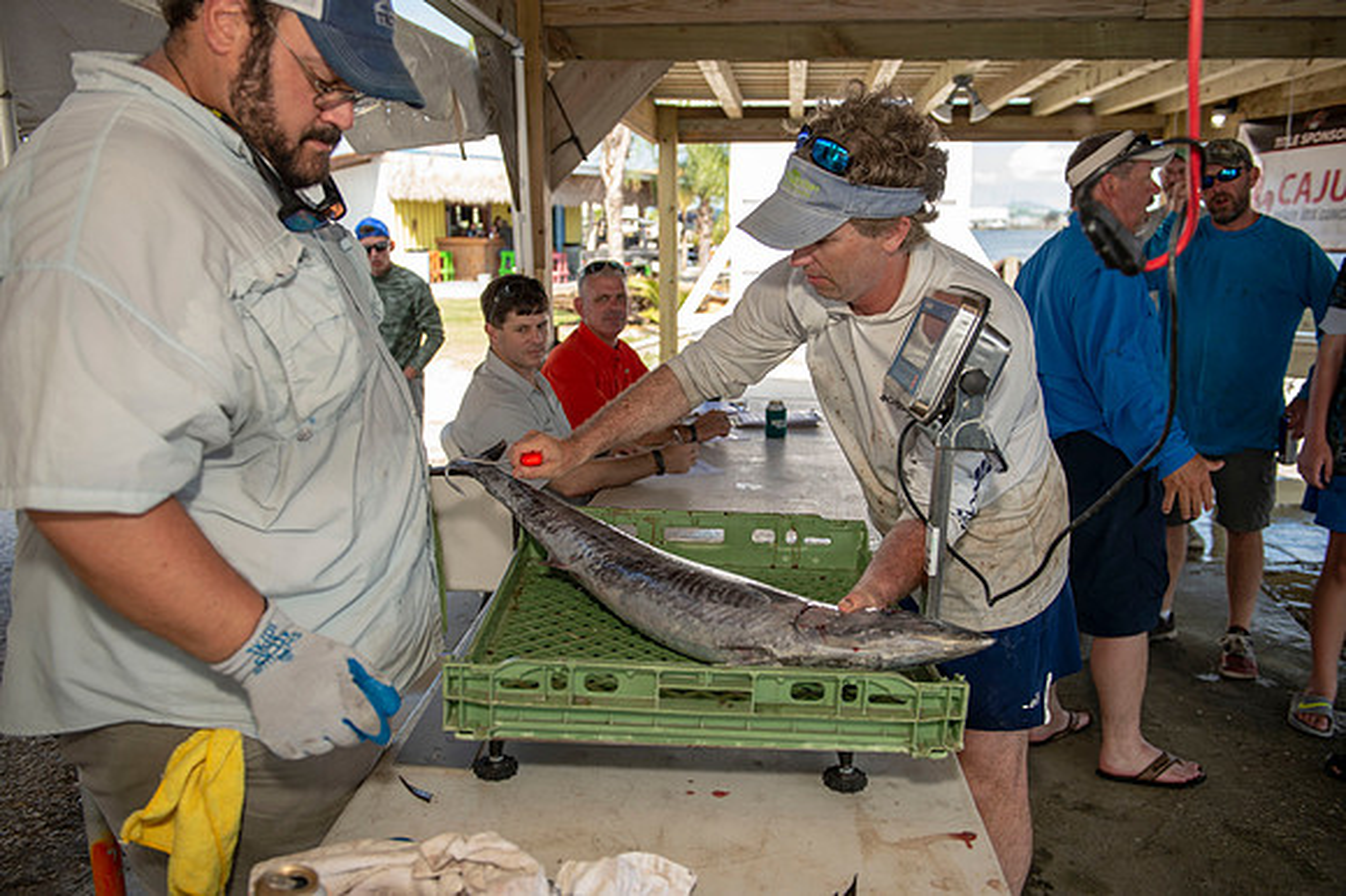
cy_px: 448
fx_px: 1158
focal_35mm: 31
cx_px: 673
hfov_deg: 60.3
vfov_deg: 42.3
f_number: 3.5
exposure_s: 1/250
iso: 50
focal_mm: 31
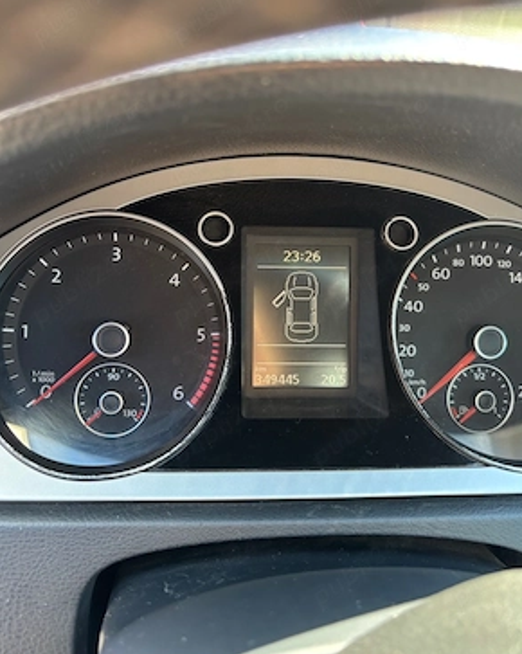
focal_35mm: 28
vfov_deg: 62.2
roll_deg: -3.8
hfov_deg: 51.5
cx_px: 266
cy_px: 303
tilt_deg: -26.6
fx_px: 541
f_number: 1.6
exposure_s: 1/100
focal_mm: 5.96
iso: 125
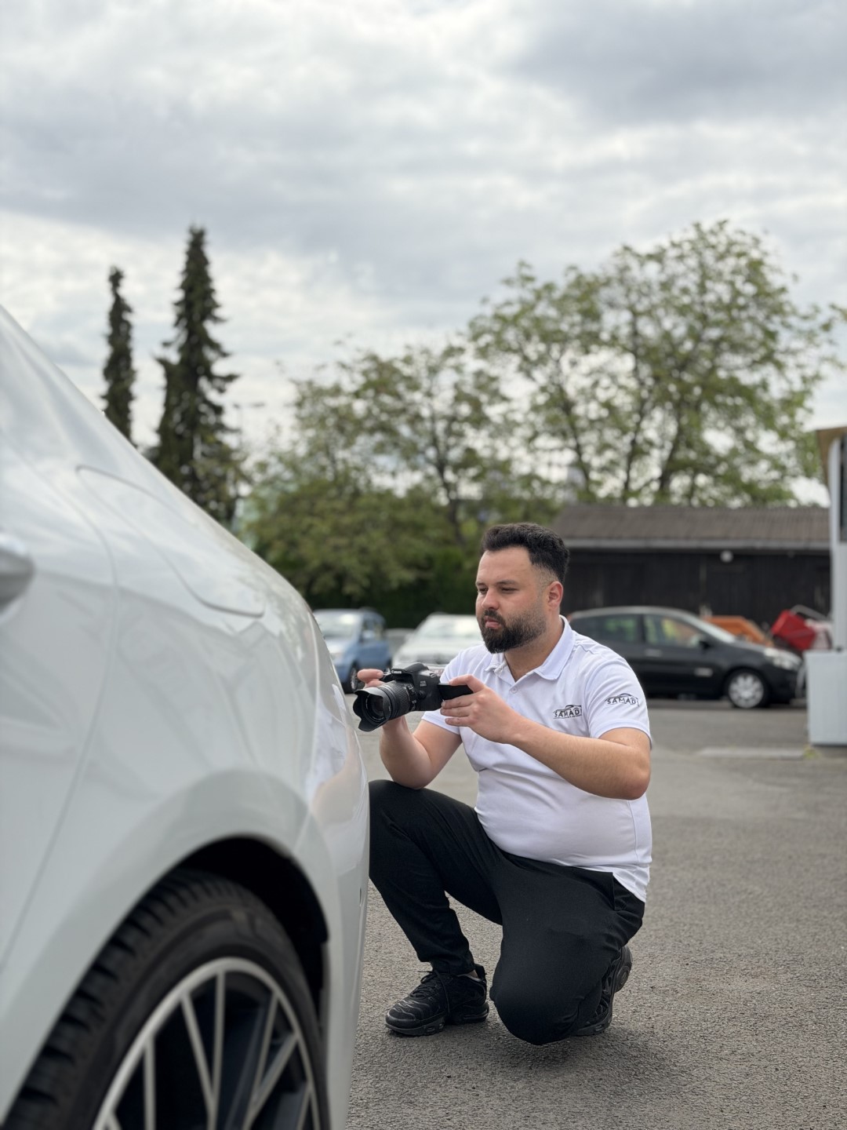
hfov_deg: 30.3
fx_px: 1566
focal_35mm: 48
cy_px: 565
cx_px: 424
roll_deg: -1.2
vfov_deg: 39.7
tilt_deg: +1.1
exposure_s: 1/3534
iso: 100
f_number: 1.78
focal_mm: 6.76
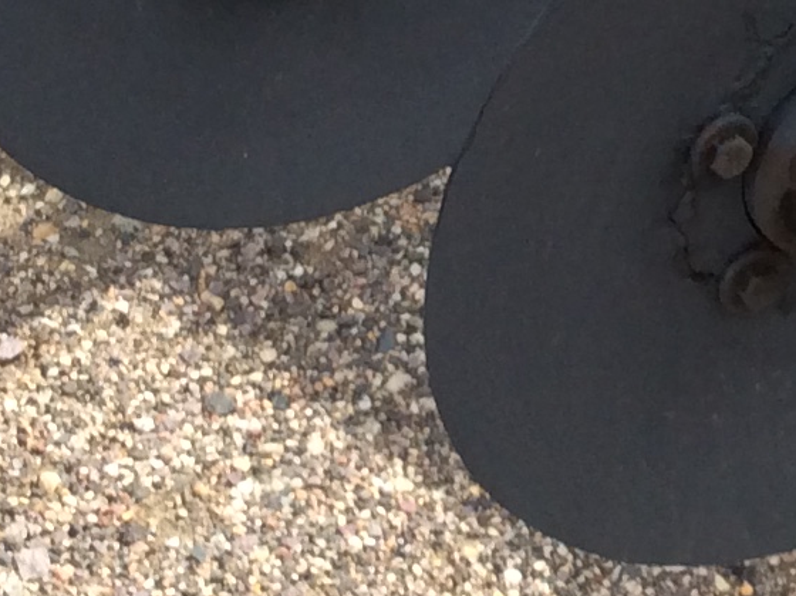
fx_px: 3400
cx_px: 724
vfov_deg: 10.0
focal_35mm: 148
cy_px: 34
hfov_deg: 13.2
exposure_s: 1/566
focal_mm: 3.3
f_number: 2.4
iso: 32
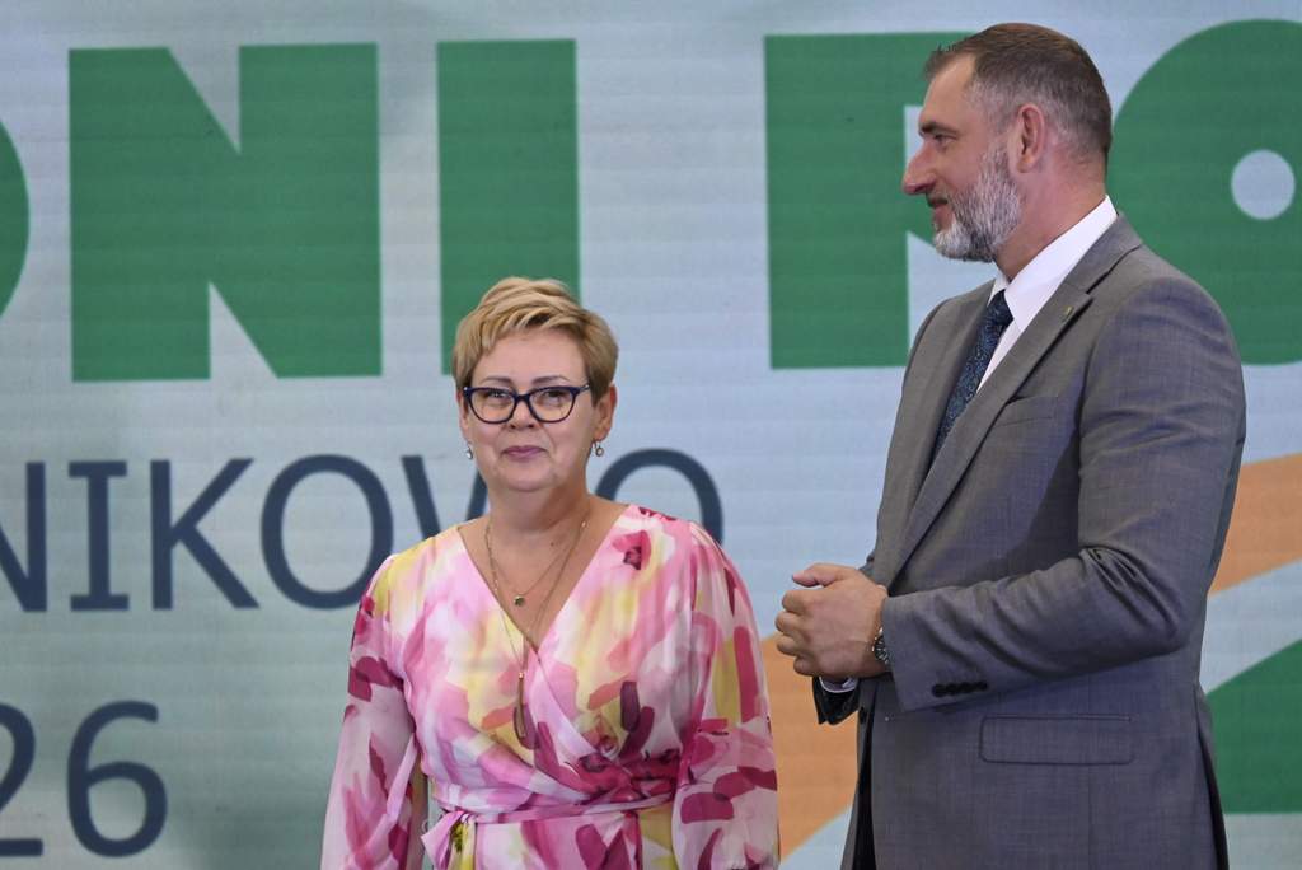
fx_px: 6332
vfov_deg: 7.9
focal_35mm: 175
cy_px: 435
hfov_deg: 11.7
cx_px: 651
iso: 2500
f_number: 6.3
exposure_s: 1/200
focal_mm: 175
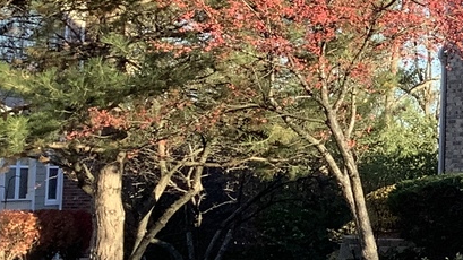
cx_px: 804
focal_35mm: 119
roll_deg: +0.4
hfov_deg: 15.7
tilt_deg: +2.6
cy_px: -5
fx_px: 1461
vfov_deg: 10.1
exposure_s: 1/473
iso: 25
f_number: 2.4
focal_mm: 3.3
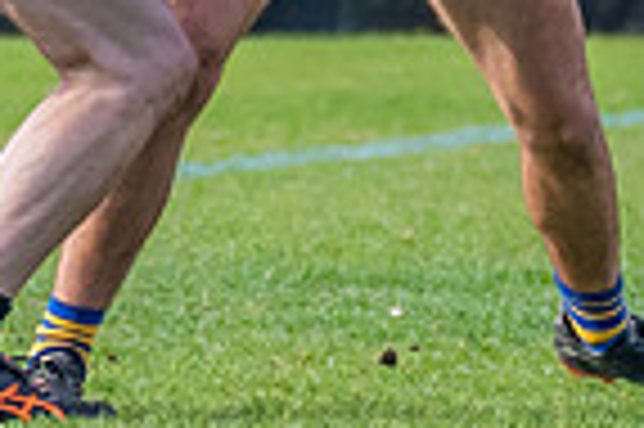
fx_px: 39167
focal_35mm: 2192
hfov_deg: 0.9
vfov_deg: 0.6
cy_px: -267
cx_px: 1006
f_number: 5.3
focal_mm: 220
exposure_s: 1/1600
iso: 720
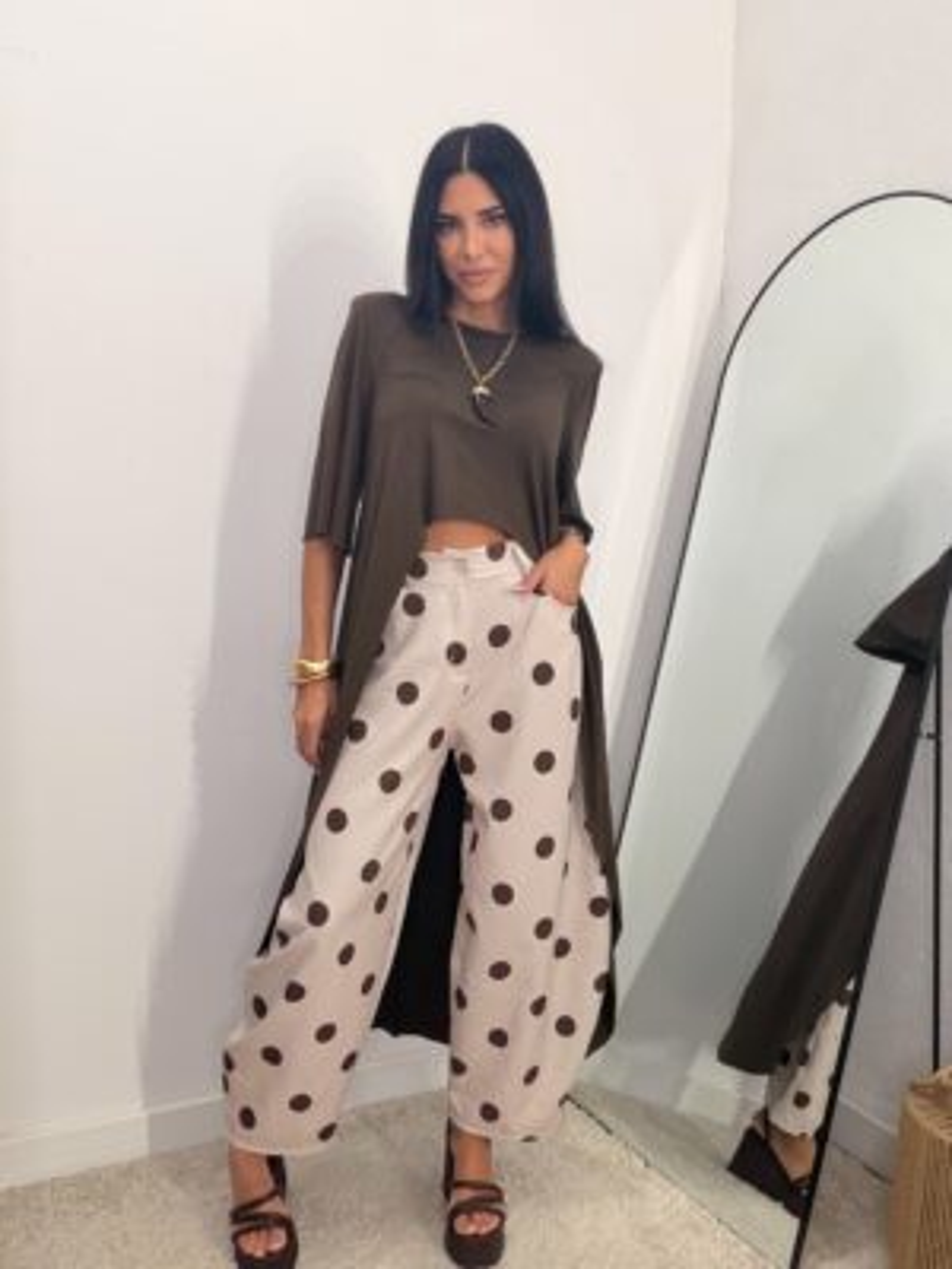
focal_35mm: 30
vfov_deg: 60.0
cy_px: 634
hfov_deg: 46.8
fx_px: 1100
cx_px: 476
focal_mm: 2.71
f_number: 1.9
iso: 64
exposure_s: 1/80
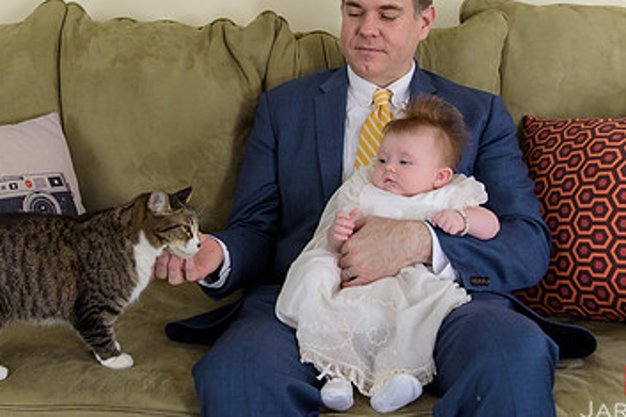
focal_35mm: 51
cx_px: 236
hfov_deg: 38.7
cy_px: 114
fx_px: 886
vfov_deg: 26.2
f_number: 3.2
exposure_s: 1/125
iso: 1600
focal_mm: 31
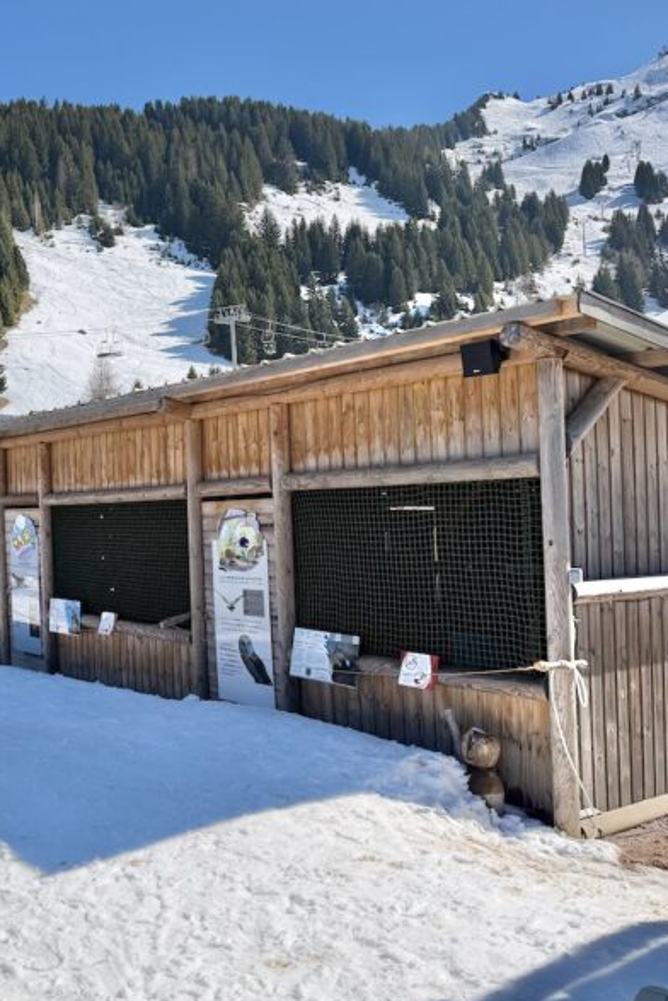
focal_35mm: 34
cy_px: 498
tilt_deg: -0.1
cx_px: 104
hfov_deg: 37.1
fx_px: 945
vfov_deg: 55.8
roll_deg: +1.5
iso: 80
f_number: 1.78
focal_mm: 6.76
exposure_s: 1/8130
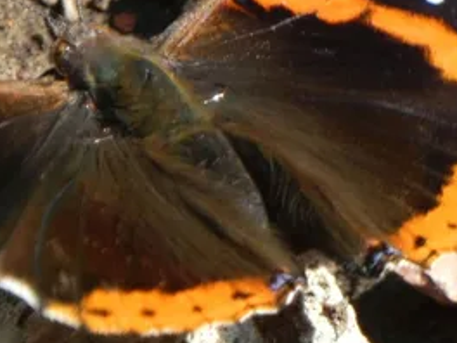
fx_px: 22364
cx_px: 138
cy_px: 47
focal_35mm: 1694
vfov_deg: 0.9
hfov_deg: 1.2
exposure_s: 1/100
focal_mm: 125.5
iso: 125
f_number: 5.6
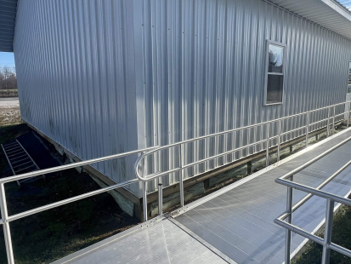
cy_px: 120
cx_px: 171
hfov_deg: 79.0
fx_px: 213
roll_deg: +0.4
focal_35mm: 21
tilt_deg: -9.2
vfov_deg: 63.4
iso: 32
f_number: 1.8
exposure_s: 1/943
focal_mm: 1.57
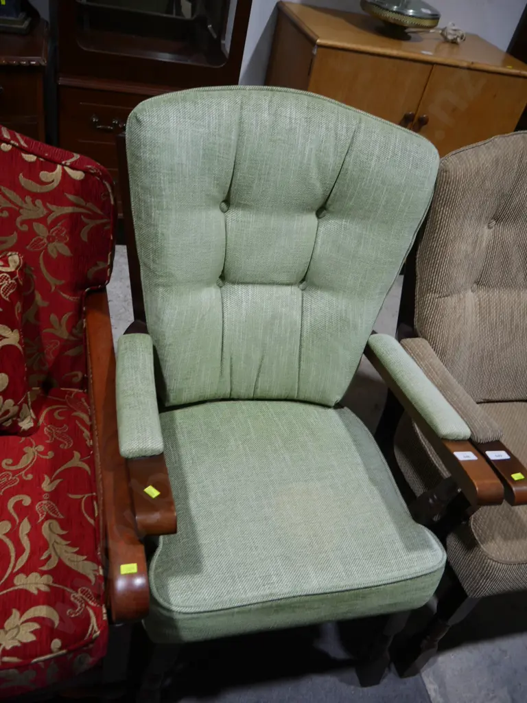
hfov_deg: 49.7
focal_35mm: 28
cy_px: 352
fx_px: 568
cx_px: 264
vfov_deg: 63.4
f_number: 3.5
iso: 200
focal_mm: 14
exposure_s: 1/100
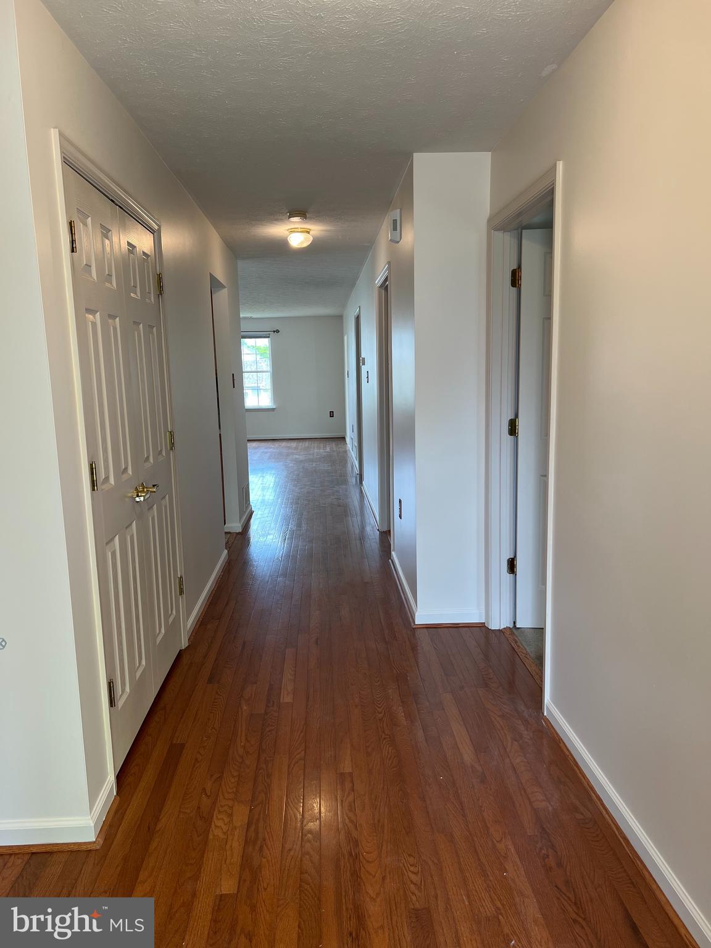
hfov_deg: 53.1
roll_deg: +1.8
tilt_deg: -7.8
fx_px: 712
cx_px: 356
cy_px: 474
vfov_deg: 67.3
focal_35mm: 26
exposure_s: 1/125
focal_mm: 5.7
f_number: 1.5
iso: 64
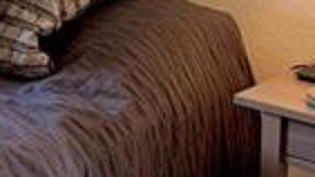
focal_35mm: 131
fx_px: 1093
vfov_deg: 8.8
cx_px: -309
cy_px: -141
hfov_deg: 13.9
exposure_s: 1/60
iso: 250
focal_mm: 6.76
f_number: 1.78
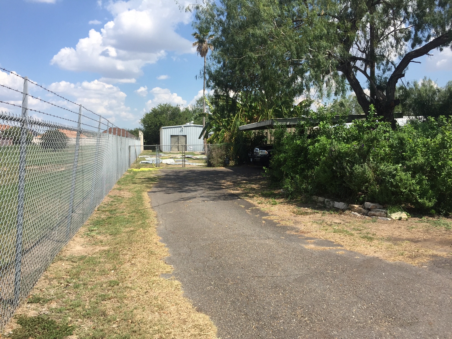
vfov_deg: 48.2
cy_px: 170
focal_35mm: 29
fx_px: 379
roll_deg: -1.1
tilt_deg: -3.2
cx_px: 226
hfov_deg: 61.7
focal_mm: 4.15
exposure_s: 1/2198
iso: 32
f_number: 2.2
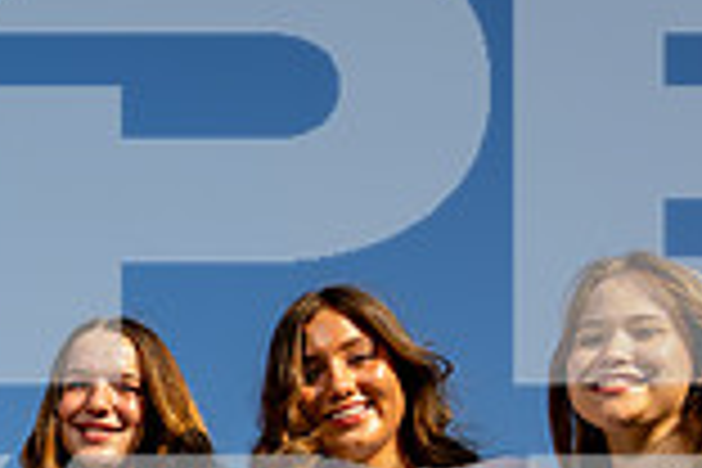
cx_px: -99
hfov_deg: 21.5
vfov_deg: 14.4
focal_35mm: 89
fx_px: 1735
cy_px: 695
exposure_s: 1/125
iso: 50
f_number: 7.1
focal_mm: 24
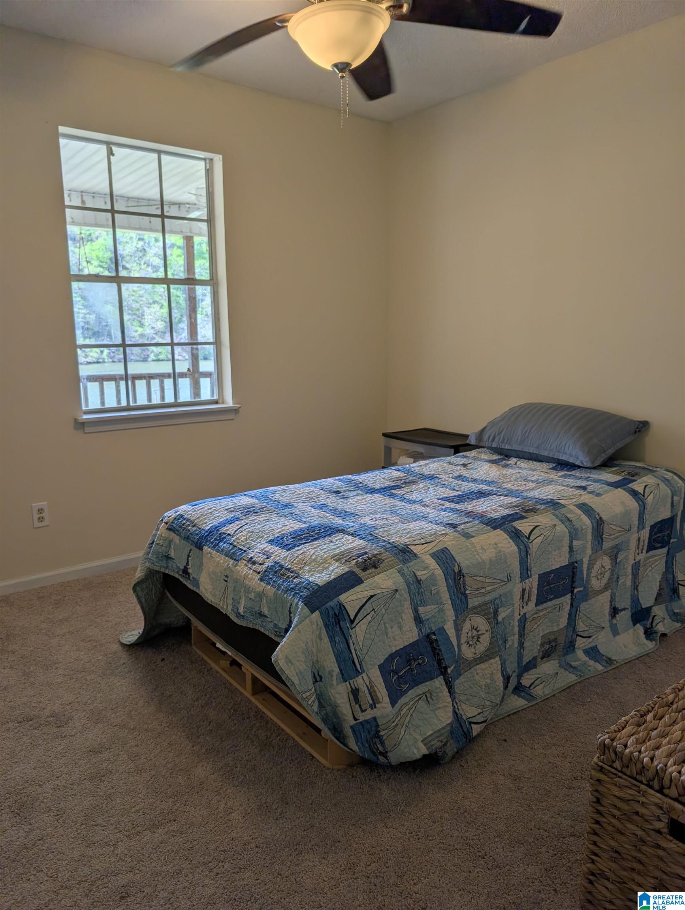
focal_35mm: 24
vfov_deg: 71.5
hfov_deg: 56.9
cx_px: 342
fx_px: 632
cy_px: 455
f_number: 1.68
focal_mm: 6.9
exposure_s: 1/739
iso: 20
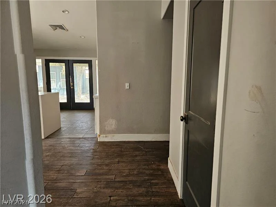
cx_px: 138
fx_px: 183
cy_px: 104
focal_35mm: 23
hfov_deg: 73.9
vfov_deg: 58.9
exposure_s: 1/120
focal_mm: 6.3
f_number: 1.7
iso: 250
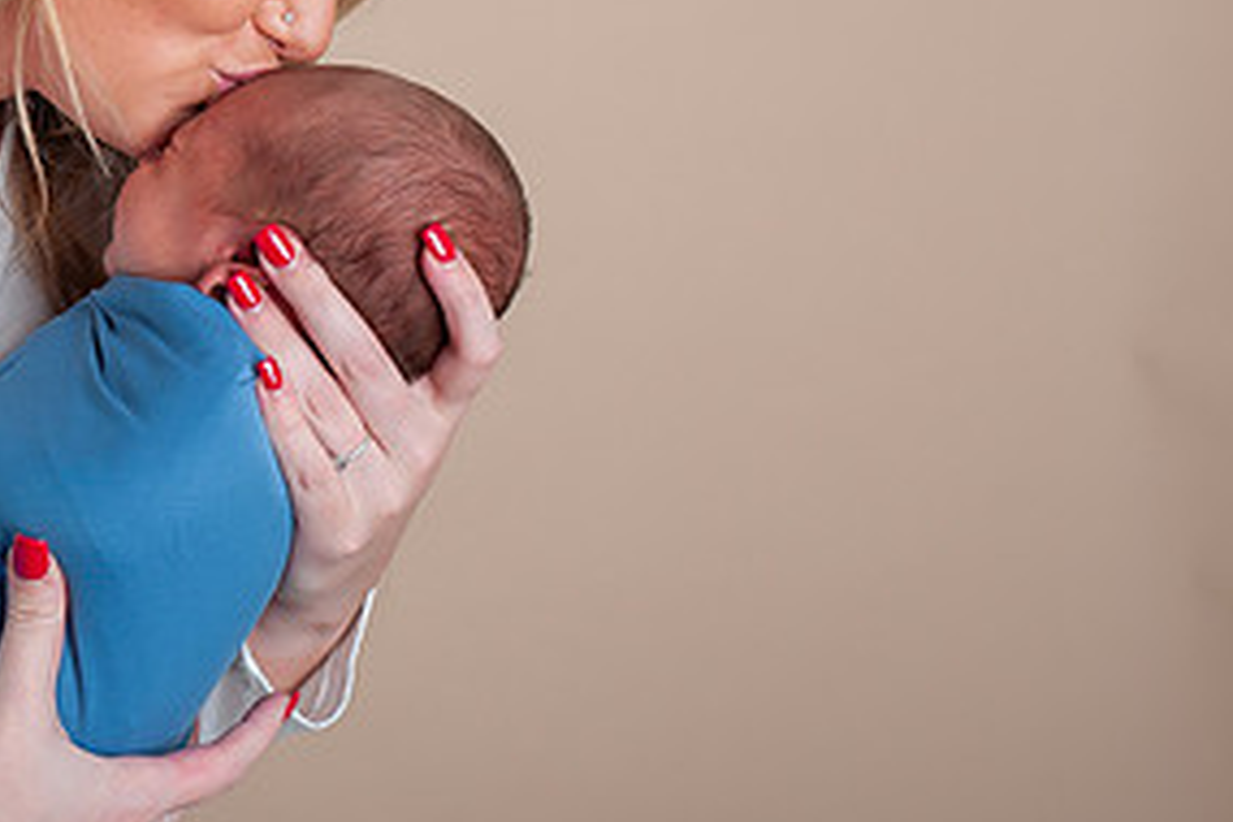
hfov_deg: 19.6
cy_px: 219
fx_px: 3390
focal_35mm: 99
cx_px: -193
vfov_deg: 13.8
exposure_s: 1/200
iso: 400
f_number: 8
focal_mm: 40
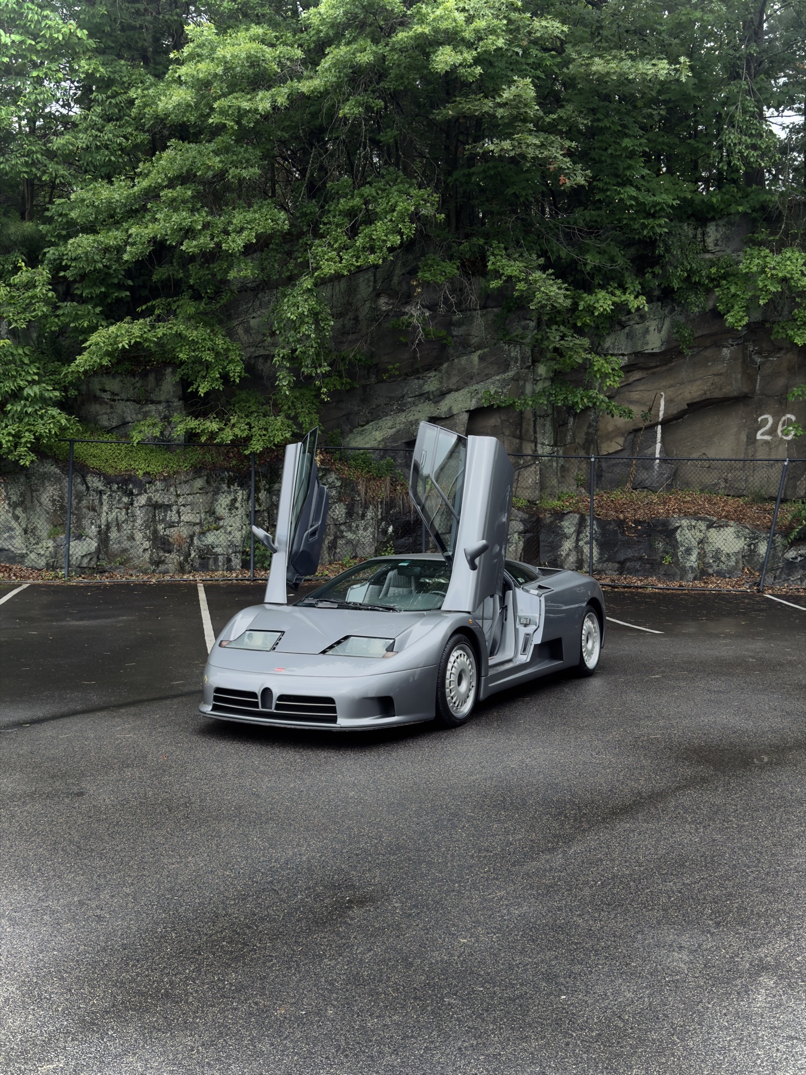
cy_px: 538
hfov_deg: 40.7
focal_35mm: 35
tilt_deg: -1.0
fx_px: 1087
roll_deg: -1.4
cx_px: 403
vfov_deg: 52.6
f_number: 1.78
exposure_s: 1/568
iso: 64
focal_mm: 6.76
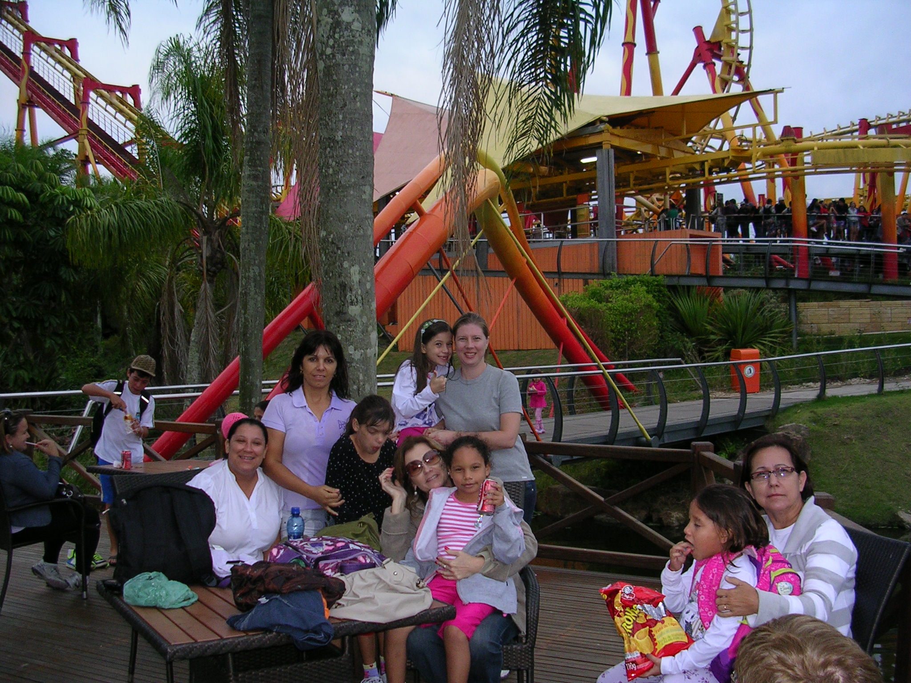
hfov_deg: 49.0
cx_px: 456
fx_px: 1000
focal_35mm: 38
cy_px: 342
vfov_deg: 37.7
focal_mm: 5.8
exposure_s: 1/60.1
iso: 69
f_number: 2.8
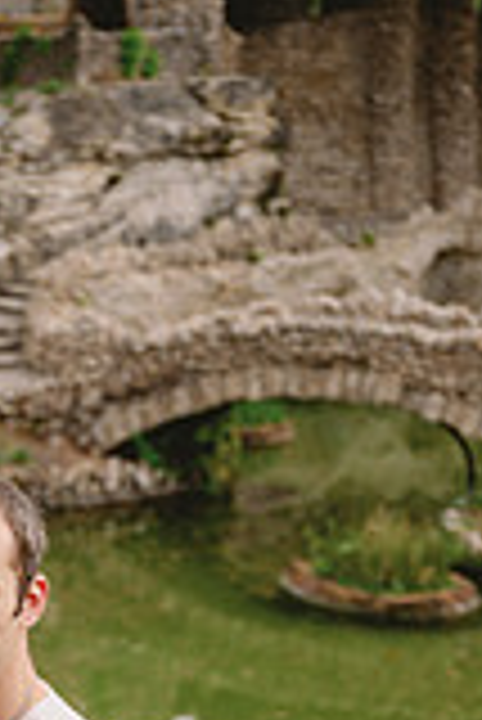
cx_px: -142
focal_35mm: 115
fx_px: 2304
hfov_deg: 11.6
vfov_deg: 16.9
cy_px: 896
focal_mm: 41
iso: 80
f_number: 2.8
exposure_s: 1/400
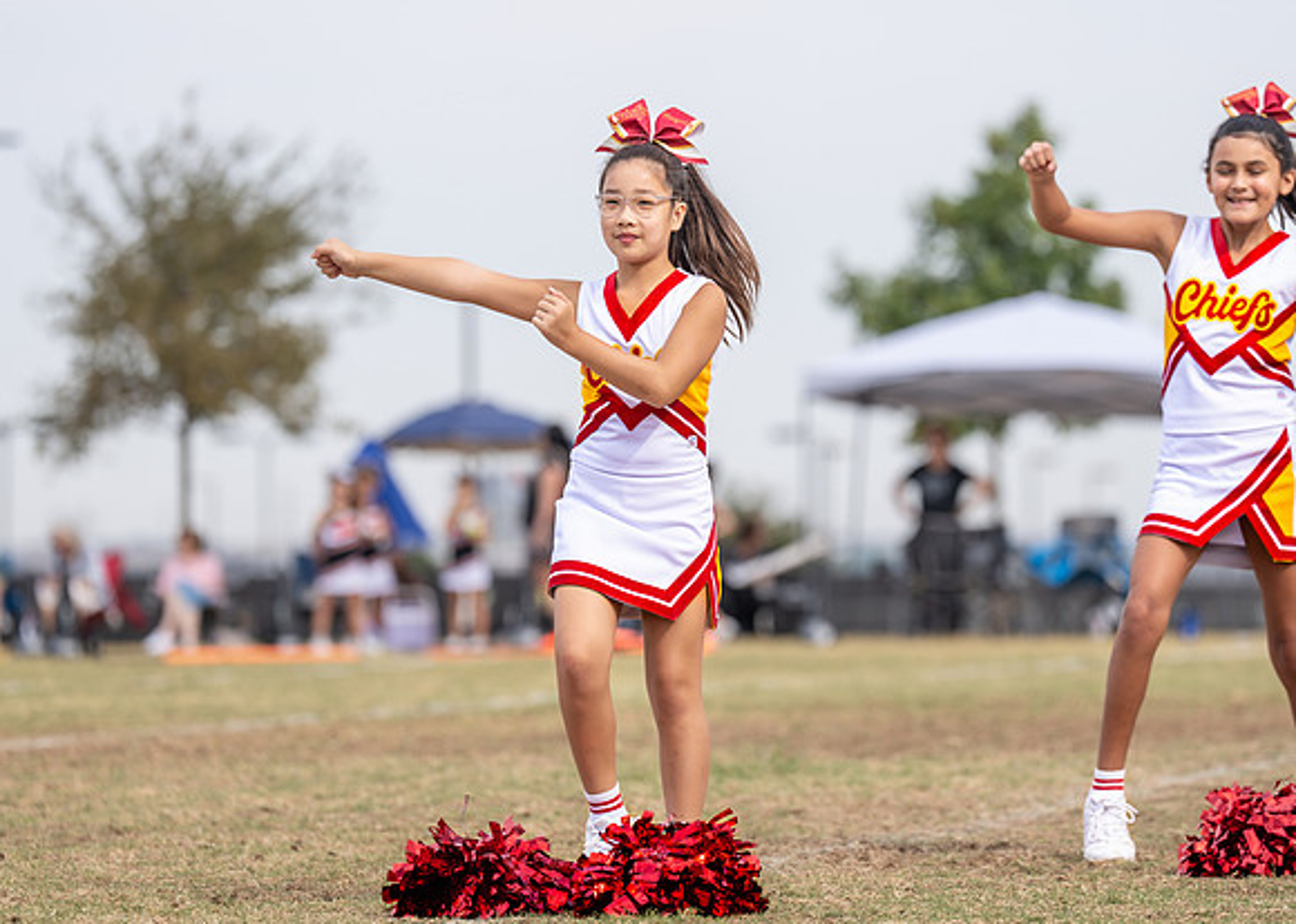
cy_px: 423
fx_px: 8355
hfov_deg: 8.9
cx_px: 681
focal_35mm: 227
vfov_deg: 6.3
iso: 160
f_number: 2.8
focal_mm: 150
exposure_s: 1/1600
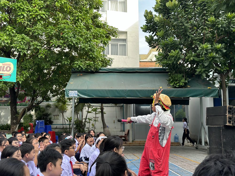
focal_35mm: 48
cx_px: 118
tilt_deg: +5.3
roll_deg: +0.8
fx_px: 326
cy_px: 88
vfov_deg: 30.3
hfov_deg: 39.7
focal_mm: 6.86
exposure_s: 1/433
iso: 64
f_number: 1.78
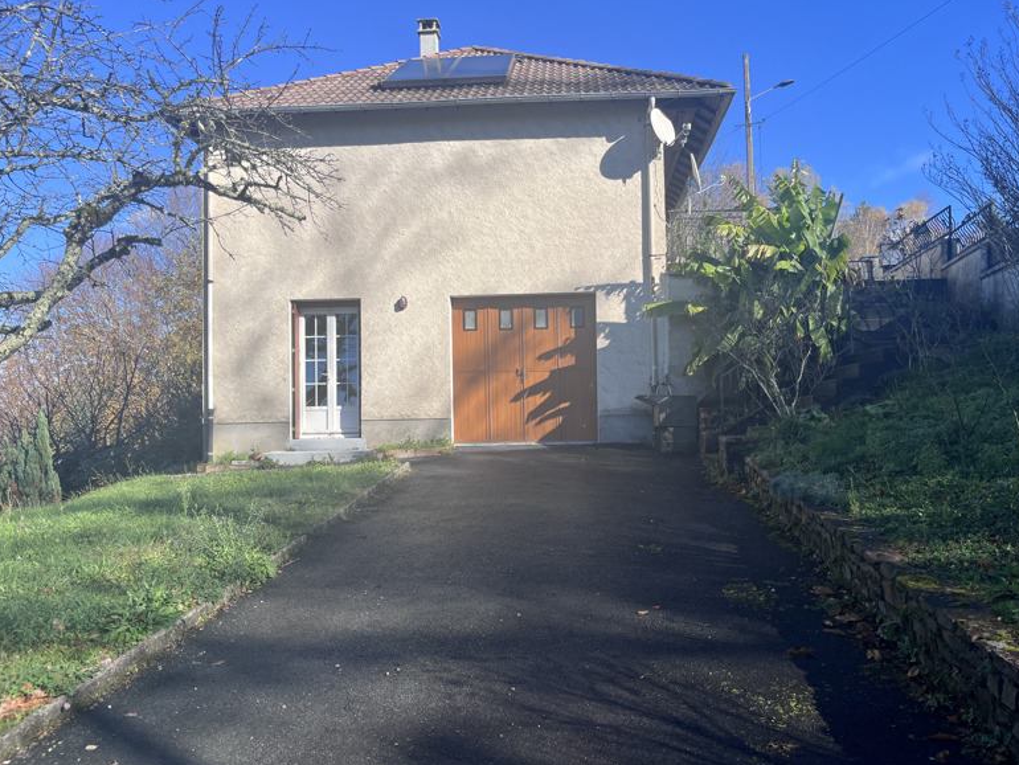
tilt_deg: +4.4
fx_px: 795
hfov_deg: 65.3
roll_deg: +0.4
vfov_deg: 51.4
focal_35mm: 27
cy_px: 392
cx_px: 525
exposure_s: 1/2268
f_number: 1.6
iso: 50
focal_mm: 5.1
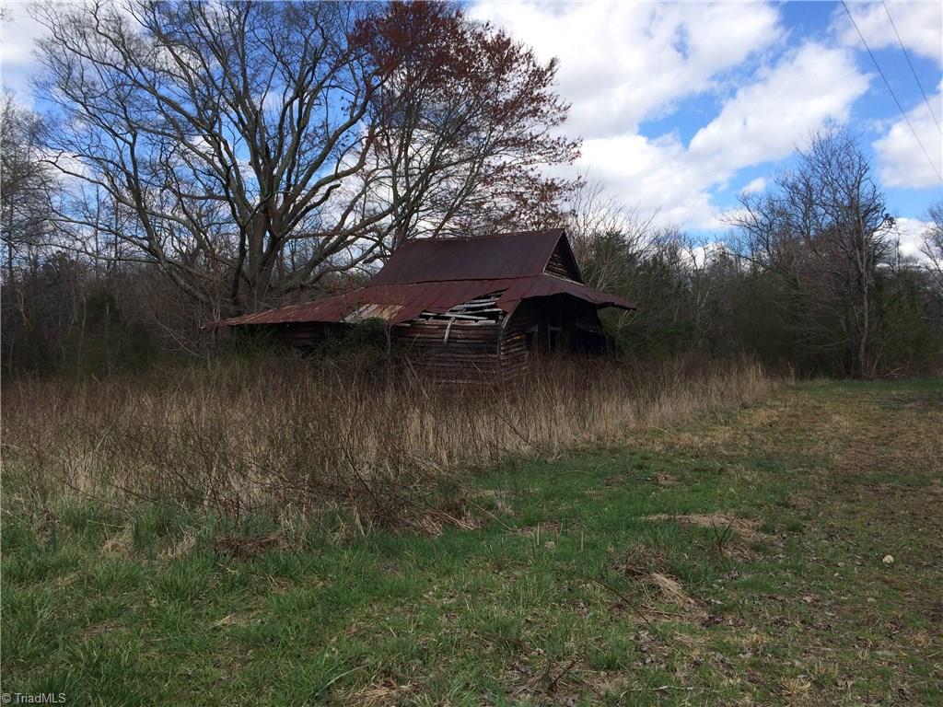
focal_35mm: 29
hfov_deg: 61.7
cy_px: 354
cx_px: 472
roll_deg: +0.6
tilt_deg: -0.8
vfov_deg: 48.2
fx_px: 790
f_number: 2.2
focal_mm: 4.15
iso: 32
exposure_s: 1/1368
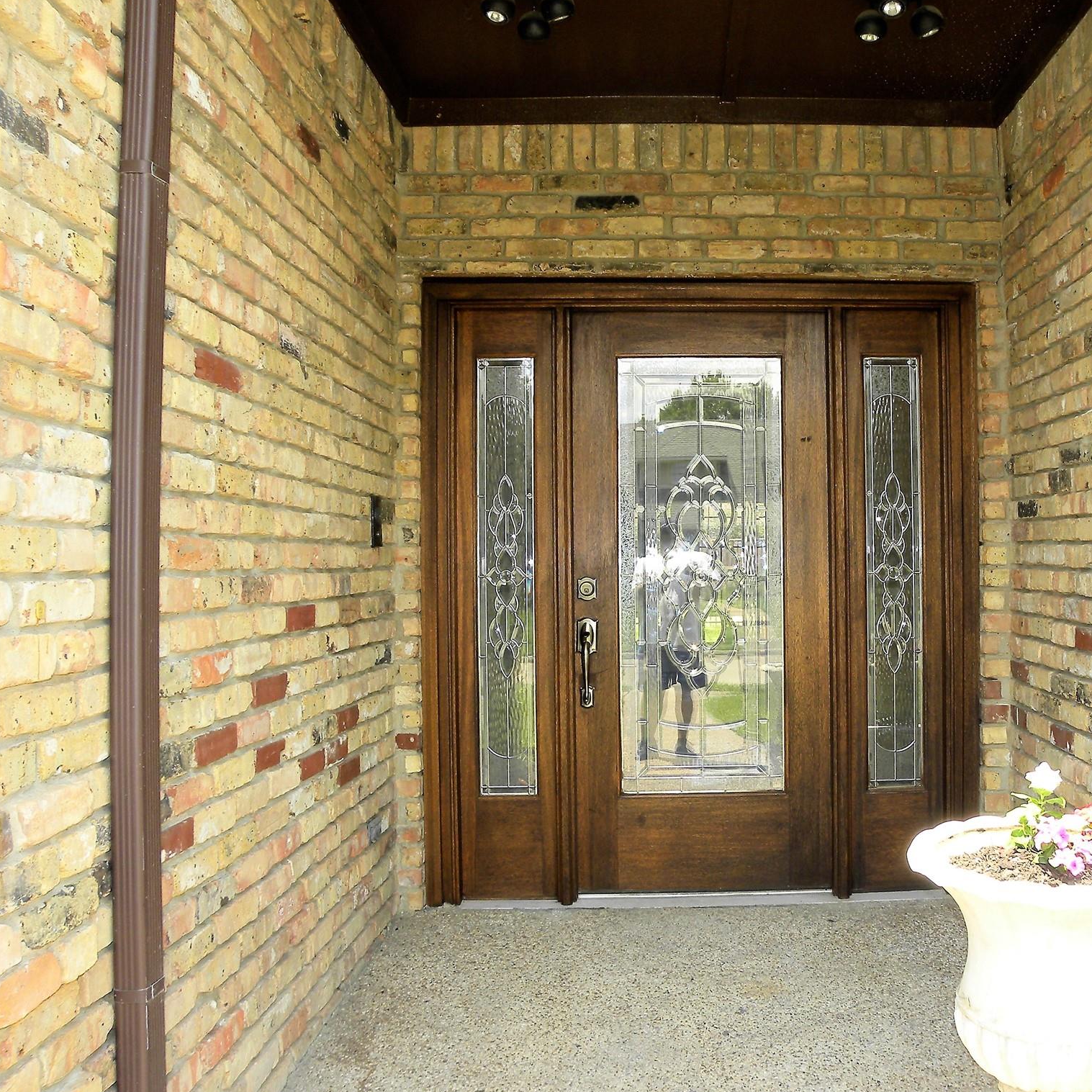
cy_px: 546
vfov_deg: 52.5
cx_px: 732
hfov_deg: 51.5
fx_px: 1106
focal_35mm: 31
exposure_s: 1/107
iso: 64
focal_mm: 4.6
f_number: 4
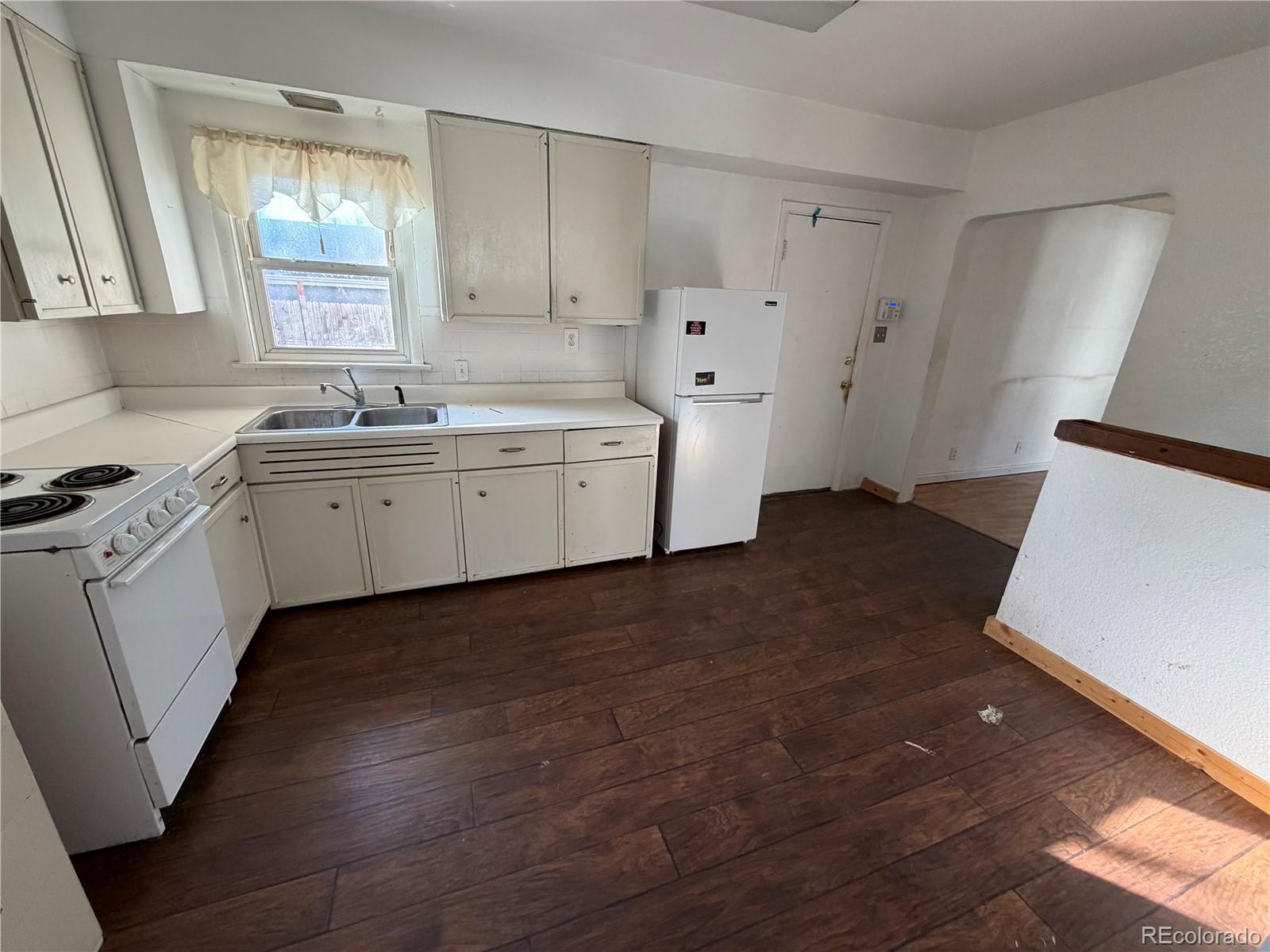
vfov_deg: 85.7
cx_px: 635
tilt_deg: -20.3
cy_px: 476
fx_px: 514
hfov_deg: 102.1
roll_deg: -2.6
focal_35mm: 14
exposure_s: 1/113
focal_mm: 2.22
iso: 320
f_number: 2.2
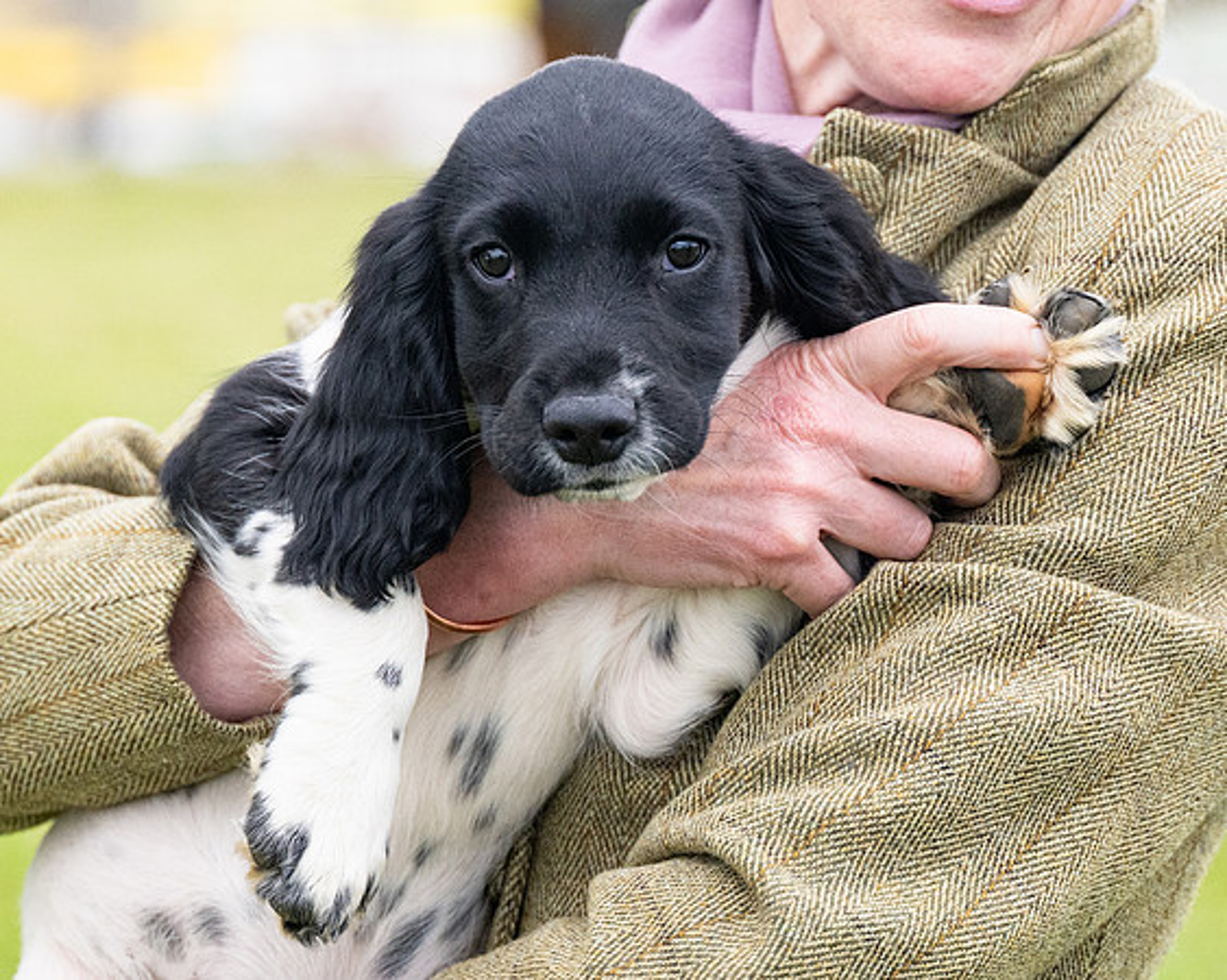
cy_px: 178
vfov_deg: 7.5
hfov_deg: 9.3
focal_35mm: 207
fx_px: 7511
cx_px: 613
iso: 1000
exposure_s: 1/6400
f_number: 4
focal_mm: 98
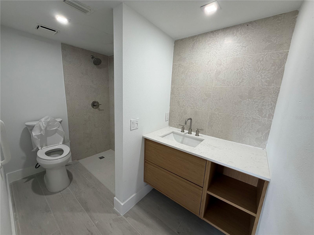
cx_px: 157
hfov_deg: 102.1
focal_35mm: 14
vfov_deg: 85.7
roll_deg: -2.3
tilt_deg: -11.2
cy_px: 118
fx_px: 127
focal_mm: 2.22
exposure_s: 1/120
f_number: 2.2
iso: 160
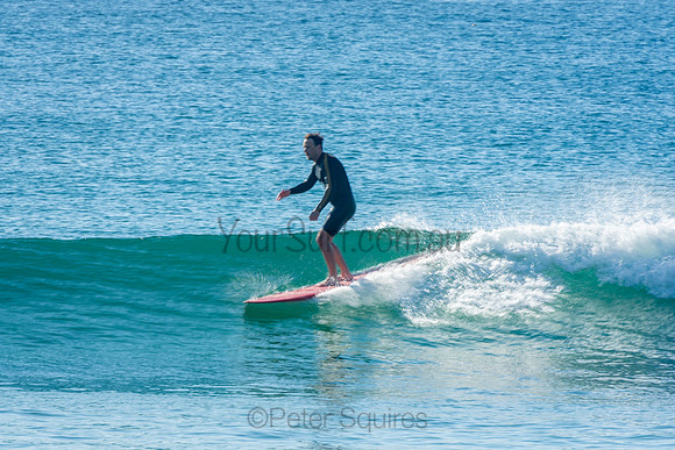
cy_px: 225
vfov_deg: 2.3
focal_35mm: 600
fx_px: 11252
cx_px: 338
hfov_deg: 3.4
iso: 100
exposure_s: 1/50
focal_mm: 400
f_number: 18
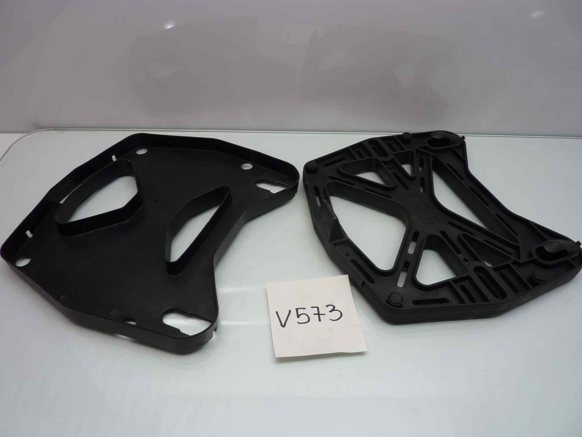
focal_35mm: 25
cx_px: 291
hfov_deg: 69.4
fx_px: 420
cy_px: 218
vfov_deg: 54.9
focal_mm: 4.1
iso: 100
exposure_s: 1/30
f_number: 3.3
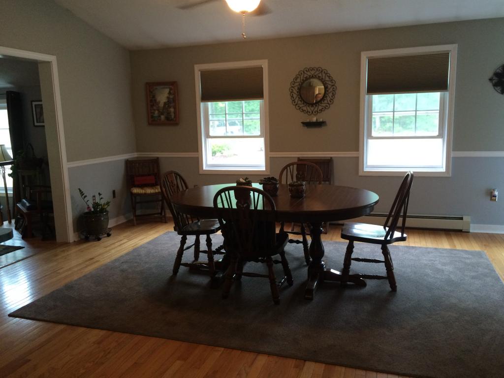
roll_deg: +1.9
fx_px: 422
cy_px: 189
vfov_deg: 48.2
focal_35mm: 29
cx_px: 252
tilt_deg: -8.9
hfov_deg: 61.7
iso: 160
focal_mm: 4.15
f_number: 2.2
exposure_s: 1/30
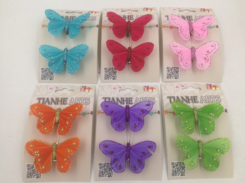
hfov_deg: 61.7
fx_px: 205
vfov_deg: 48.2
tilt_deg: -73.2
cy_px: 92
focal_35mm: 29
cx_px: 122
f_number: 2.2
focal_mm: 4.15
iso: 32
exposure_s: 1/746
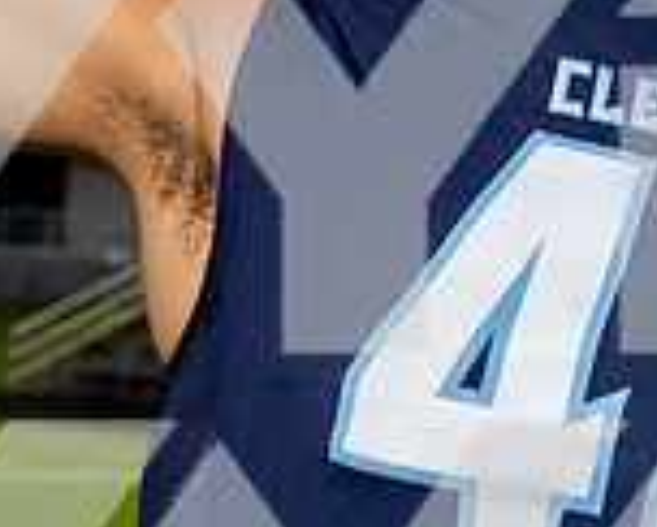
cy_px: 127
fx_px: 2920
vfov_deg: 10.3
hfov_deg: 12.8
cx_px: 536
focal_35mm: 150
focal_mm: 42
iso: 100
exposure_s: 1/250
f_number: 6.3
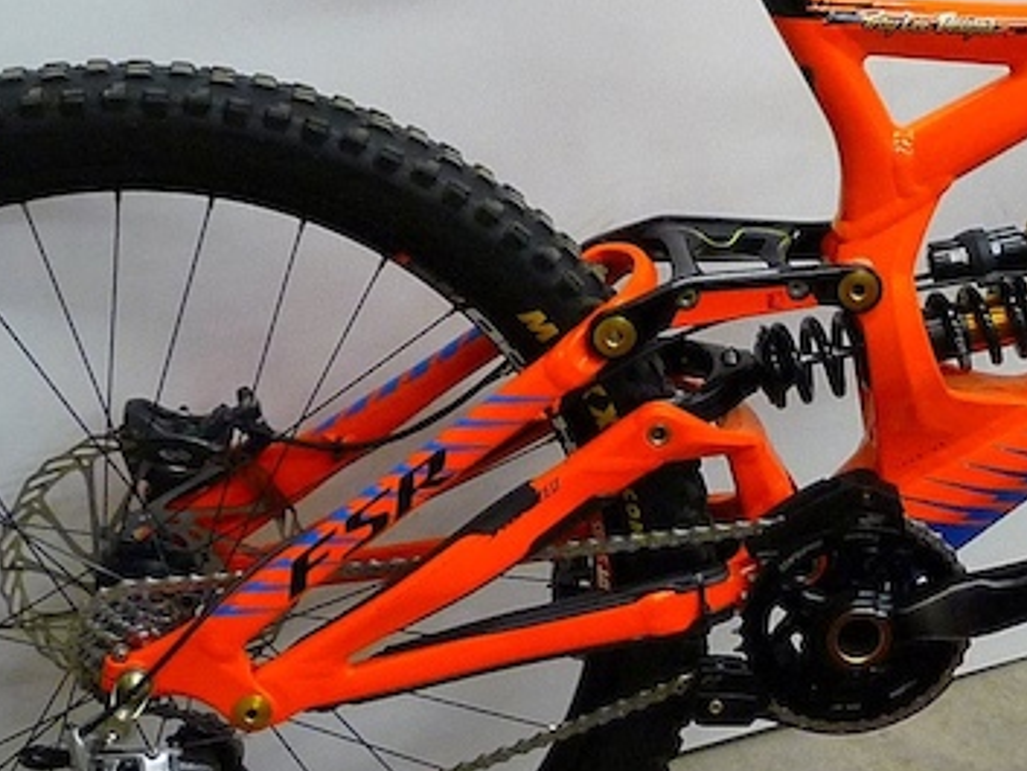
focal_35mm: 87
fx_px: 2582
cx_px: 986
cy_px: 221
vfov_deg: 16.9
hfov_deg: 21.8
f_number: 3.4
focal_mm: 5
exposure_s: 1/30
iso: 320
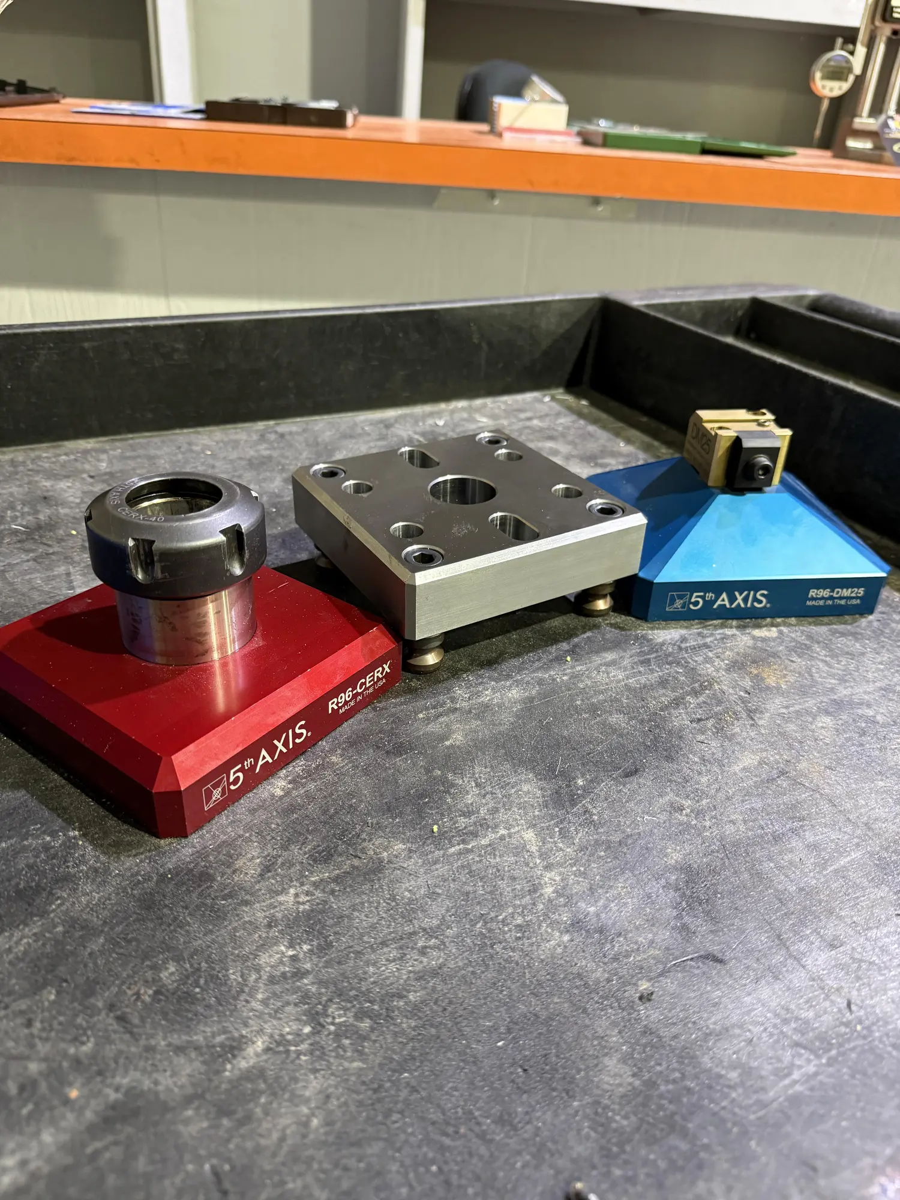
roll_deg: -6.3
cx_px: 450
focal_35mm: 24
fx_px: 832
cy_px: 600
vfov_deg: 71.6
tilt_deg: -30.3
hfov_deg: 56.8
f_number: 1.78
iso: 400
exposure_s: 1/60
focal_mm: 6.76
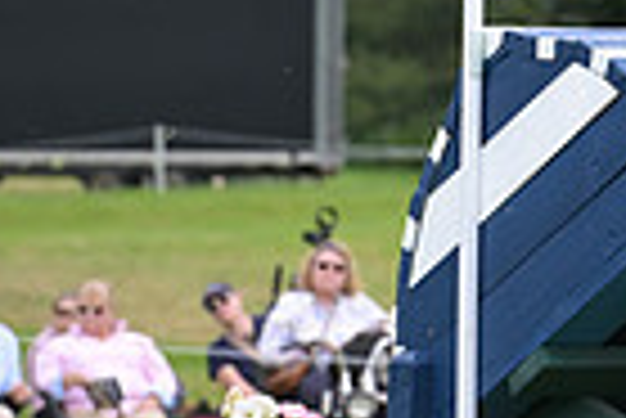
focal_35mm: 834
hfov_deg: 2.5
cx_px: 1225
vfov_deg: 1.7
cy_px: -249
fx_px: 14517
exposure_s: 1/1250
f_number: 5.6
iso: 1000
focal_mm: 200
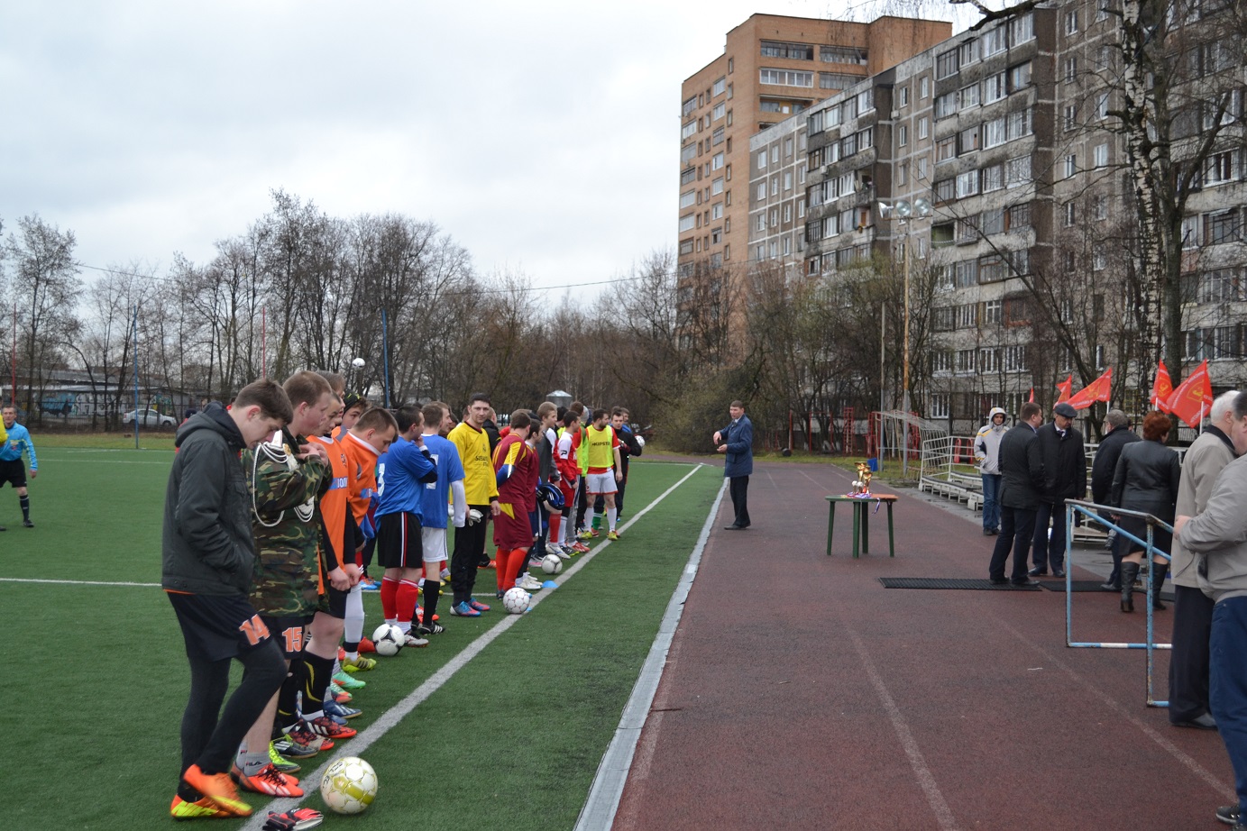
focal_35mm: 48
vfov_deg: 28.1
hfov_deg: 41.1
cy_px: 416
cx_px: 624
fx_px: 1663
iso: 400
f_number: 4.8
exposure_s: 1/125
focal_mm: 32
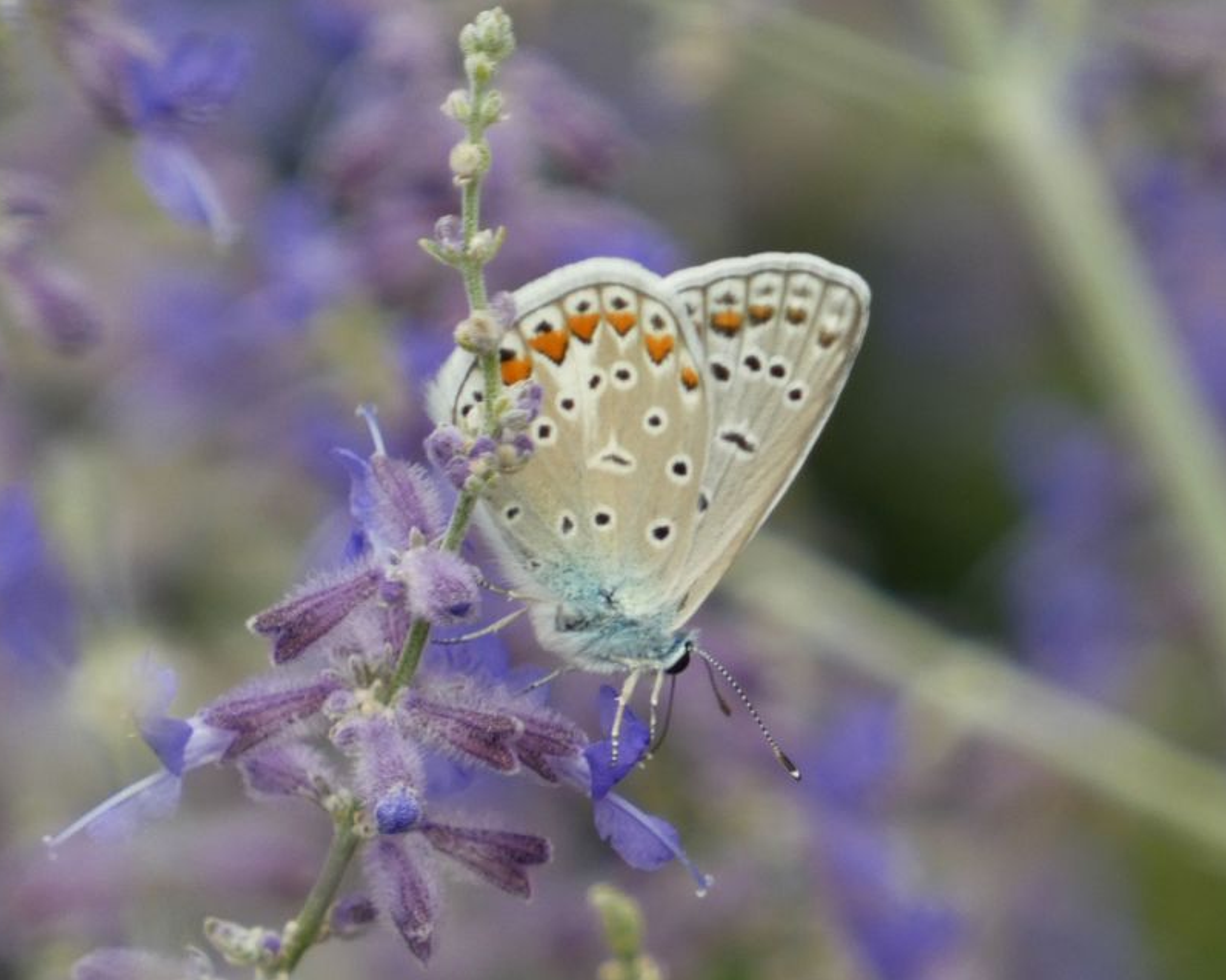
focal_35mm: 1160
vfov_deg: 1.3
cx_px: 641
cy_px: 491
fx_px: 42075
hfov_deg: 1.7
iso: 125
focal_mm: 198.9
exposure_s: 1/125
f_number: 5.7
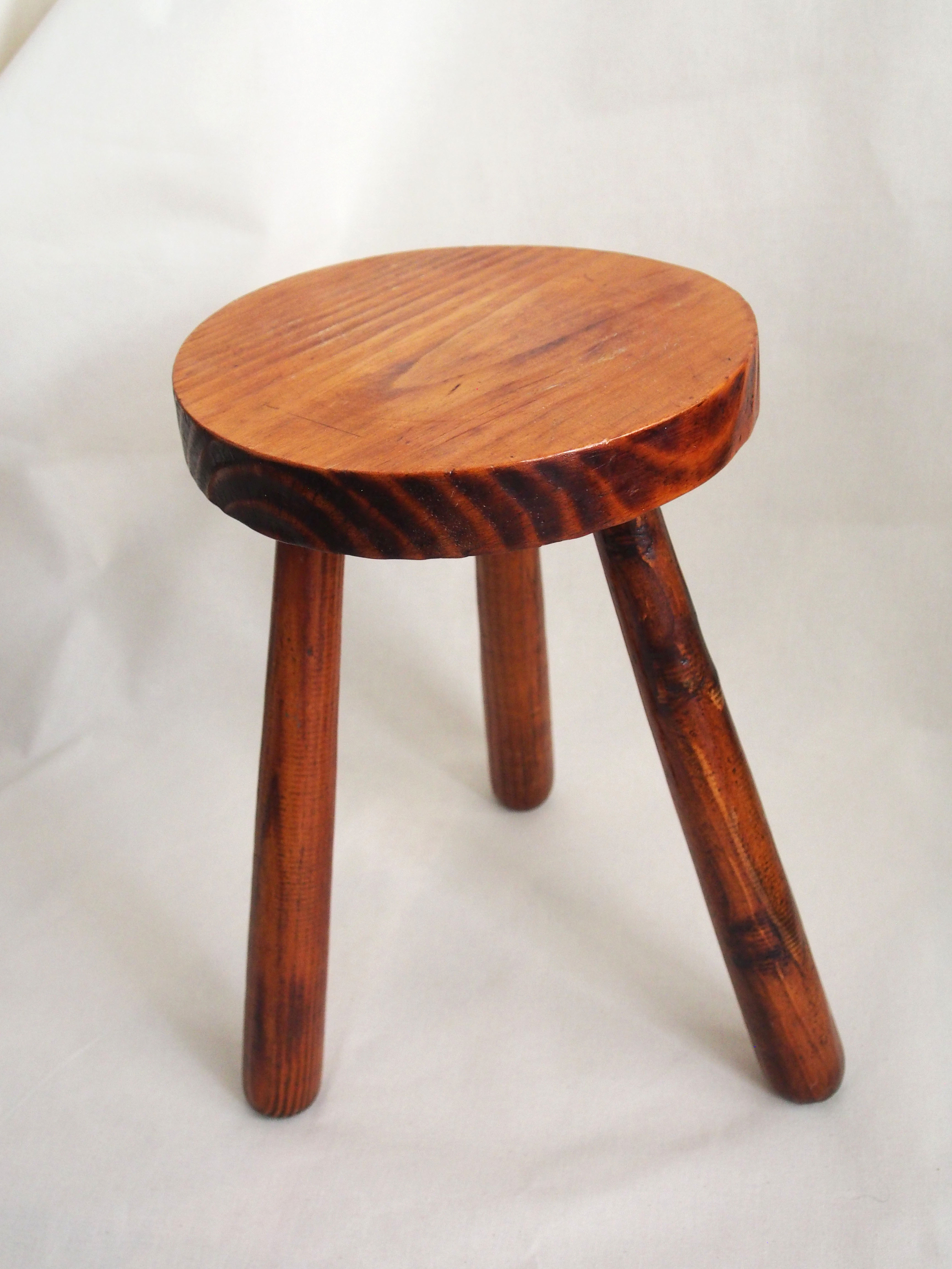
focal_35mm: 38
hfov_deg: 37.7
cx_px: 476
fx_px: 1393
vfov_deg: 49.0
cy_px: 634
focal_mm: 19
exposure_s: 1/40
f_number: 4.4
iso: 1600
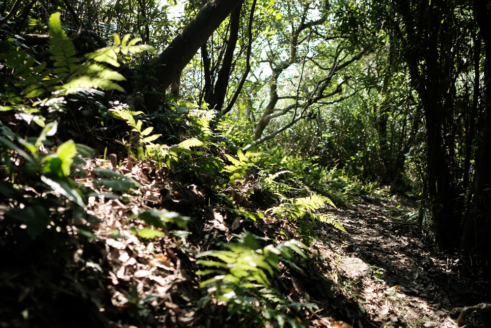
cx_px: 246
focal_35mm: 35
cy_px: 164
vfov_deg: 37.9
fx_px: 477
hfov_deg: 54.4
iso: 250
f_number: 2
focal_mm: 23
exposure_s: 1/850
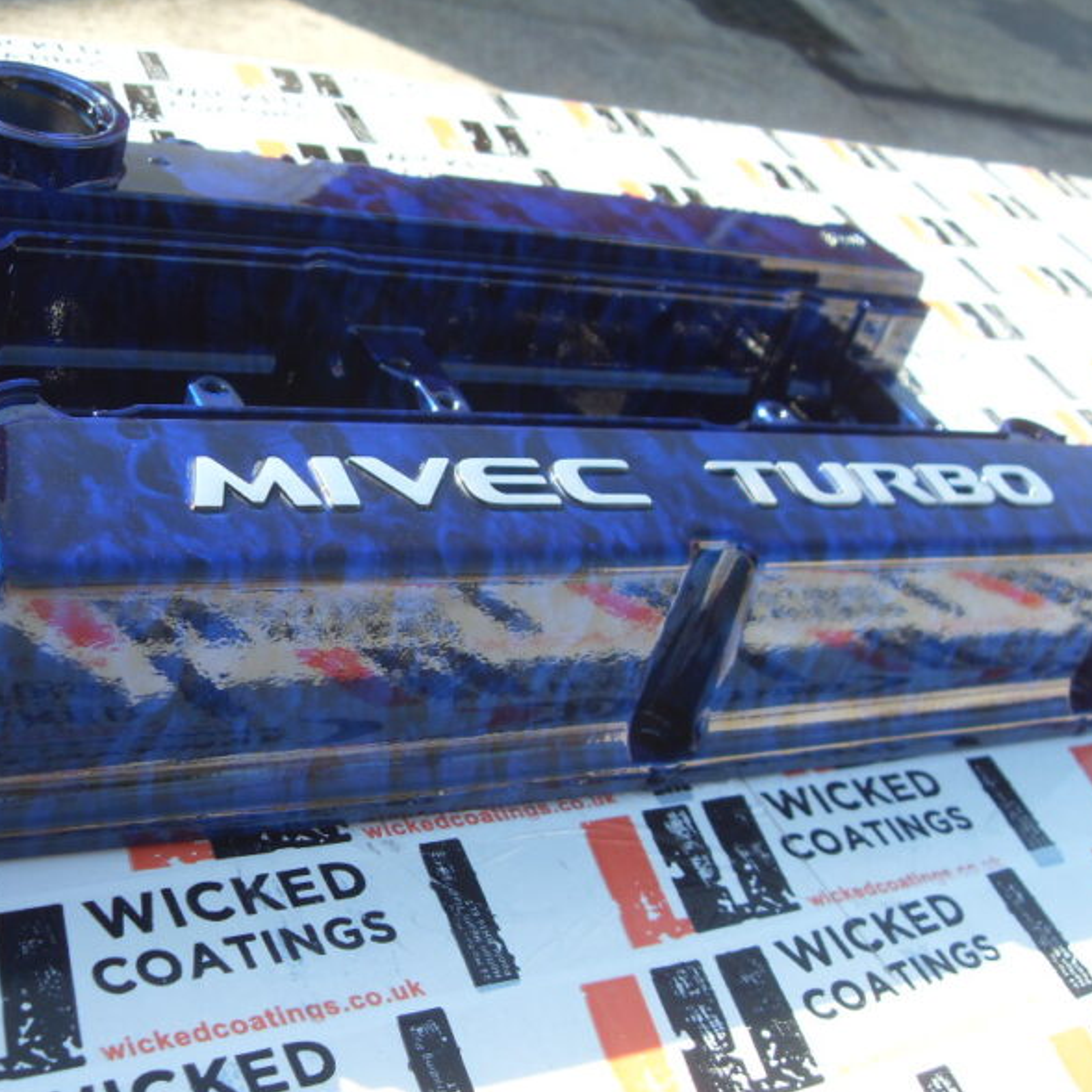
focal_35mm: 42
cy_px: 551
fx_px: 1499
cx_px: 434
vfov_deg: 40.0
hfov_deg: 39.8
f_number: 2.8
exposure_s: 1/350
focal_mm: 6.3
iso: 80
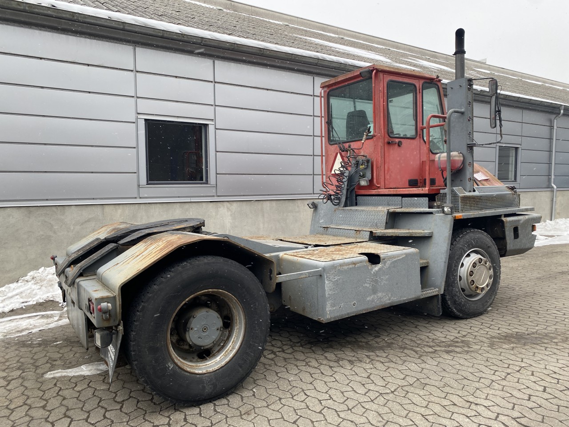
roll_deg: +0.4
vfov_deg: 53.1
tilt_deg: -4.0
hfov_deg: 67.3
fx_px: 427
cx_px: 284
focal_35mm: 26
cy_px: 214
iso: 32
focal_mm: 4.25
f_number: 1.8
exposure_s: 1/439
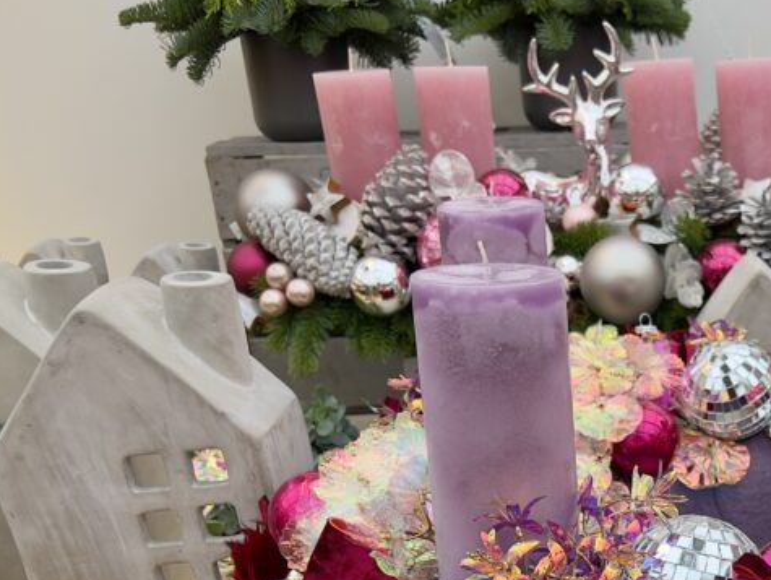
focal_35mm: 56
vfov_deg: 24.6
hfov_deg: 32.0
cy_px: 614
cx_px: 748
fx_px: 1248
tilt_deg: -27.9
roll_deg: +0.8
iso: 32
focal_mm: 5.7
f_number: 1.5
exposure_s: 1/105
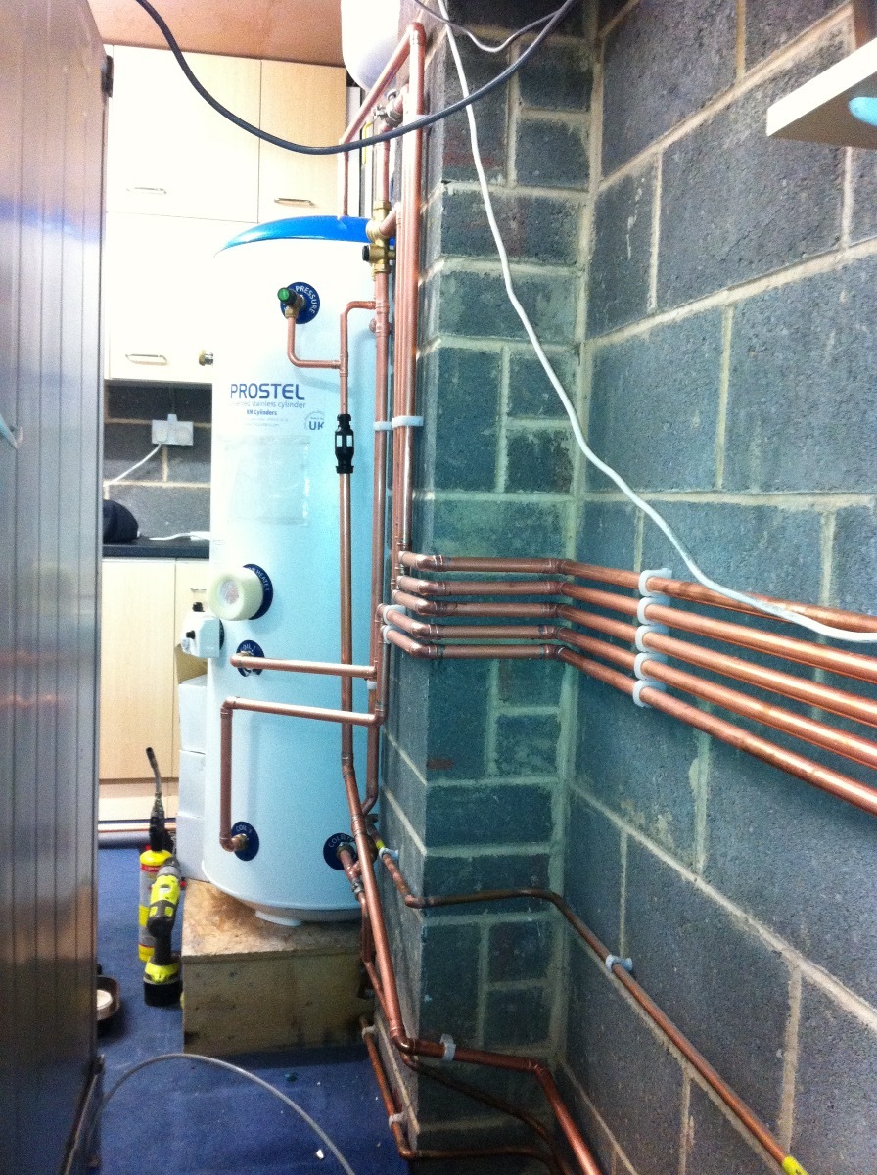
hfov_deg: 40.6
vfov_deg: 52.7
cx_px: 438
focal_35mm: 35
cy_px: 588
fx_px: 1186
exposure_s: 1/15
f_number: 2.8
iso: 400
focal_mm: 3.85
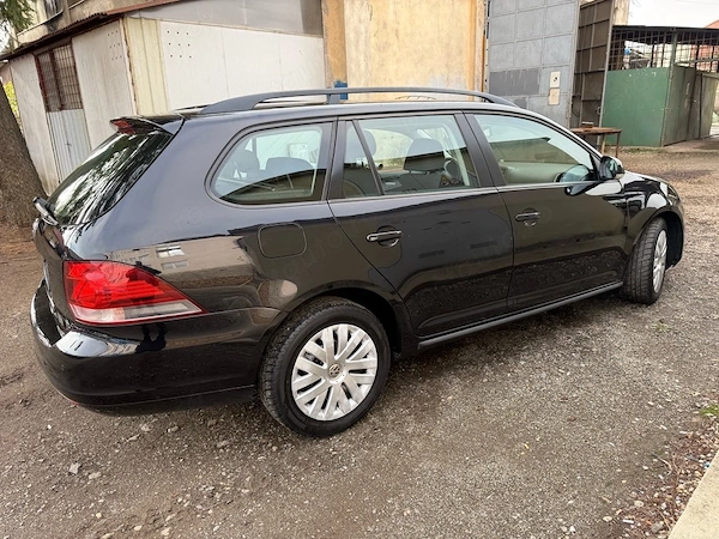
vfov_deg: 56.8
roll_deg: +2.1
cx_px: 360
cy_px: 270
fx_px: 498
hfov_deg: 71.6
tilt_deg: -16.6
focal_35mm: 24
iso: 80
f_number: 1.78
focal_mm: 6.76
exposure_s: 1/473
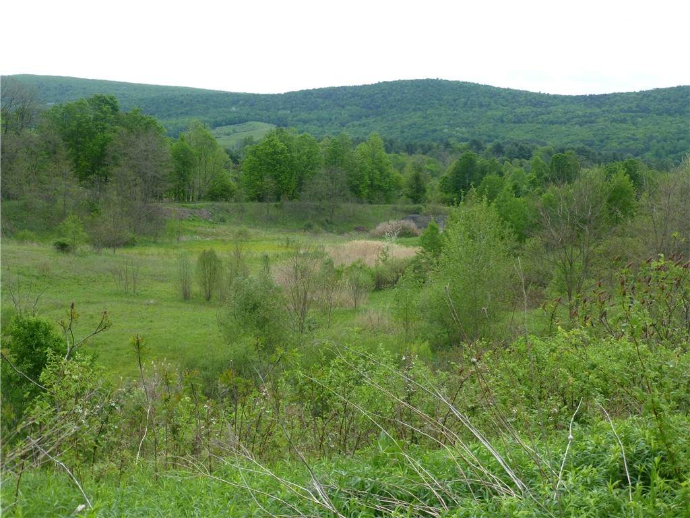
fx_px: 937
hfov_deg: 40.4
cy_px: 259
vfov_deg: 30.9
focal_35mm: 47
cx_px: 345
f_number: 4.2
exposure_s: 1/320
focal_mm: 8.5
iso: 100
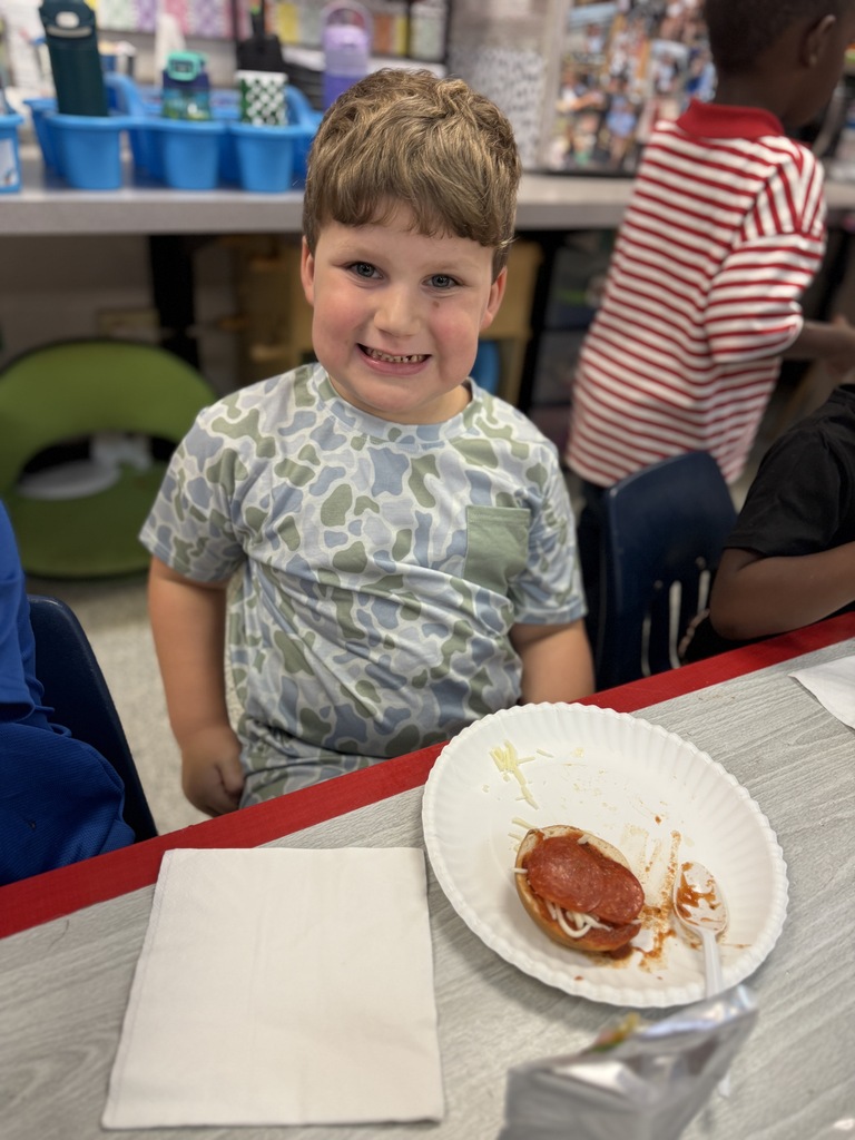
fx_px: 790
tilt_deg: -31.8
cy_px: 570
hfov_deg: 56.8
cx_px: 428
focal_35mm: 24
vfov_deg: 71.6
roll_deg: -6.8
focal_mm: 6.76
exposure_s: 1/60
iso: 125
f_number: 1.78
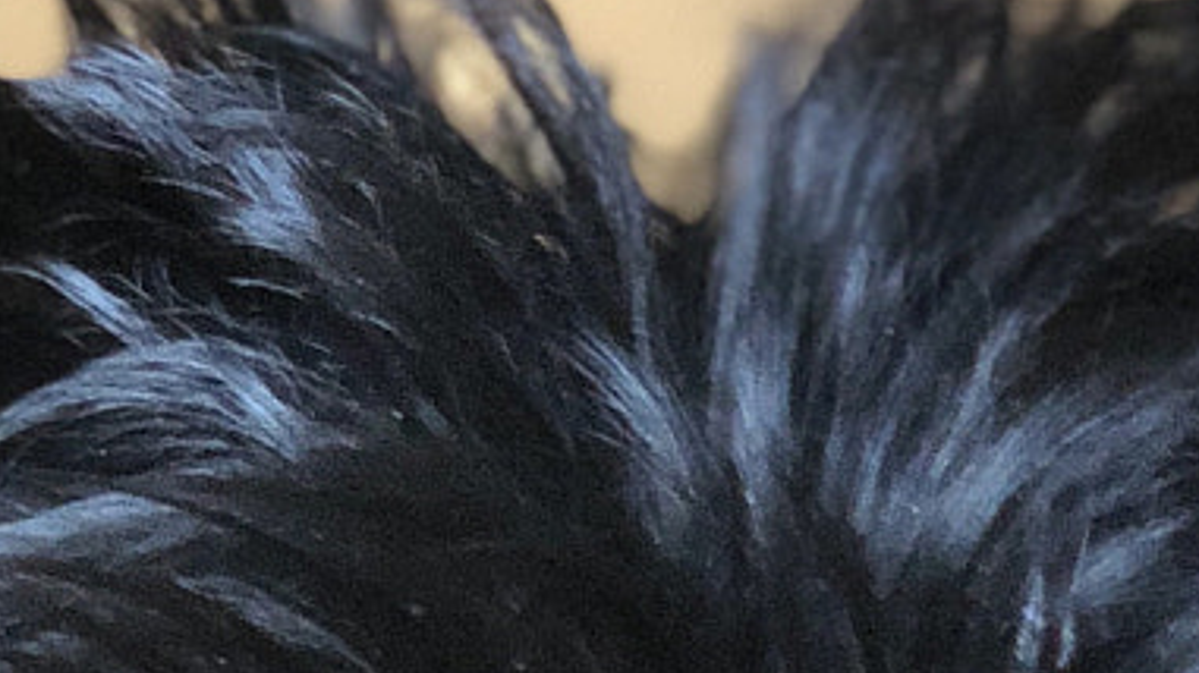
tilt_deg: -39.0
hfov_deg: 9.1
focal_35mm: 238
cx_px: 692
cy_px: 1519
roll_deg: +2.2
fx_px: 7564
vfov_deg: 5.0
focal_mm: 6
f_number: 2.4
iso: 160
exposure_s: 1/13
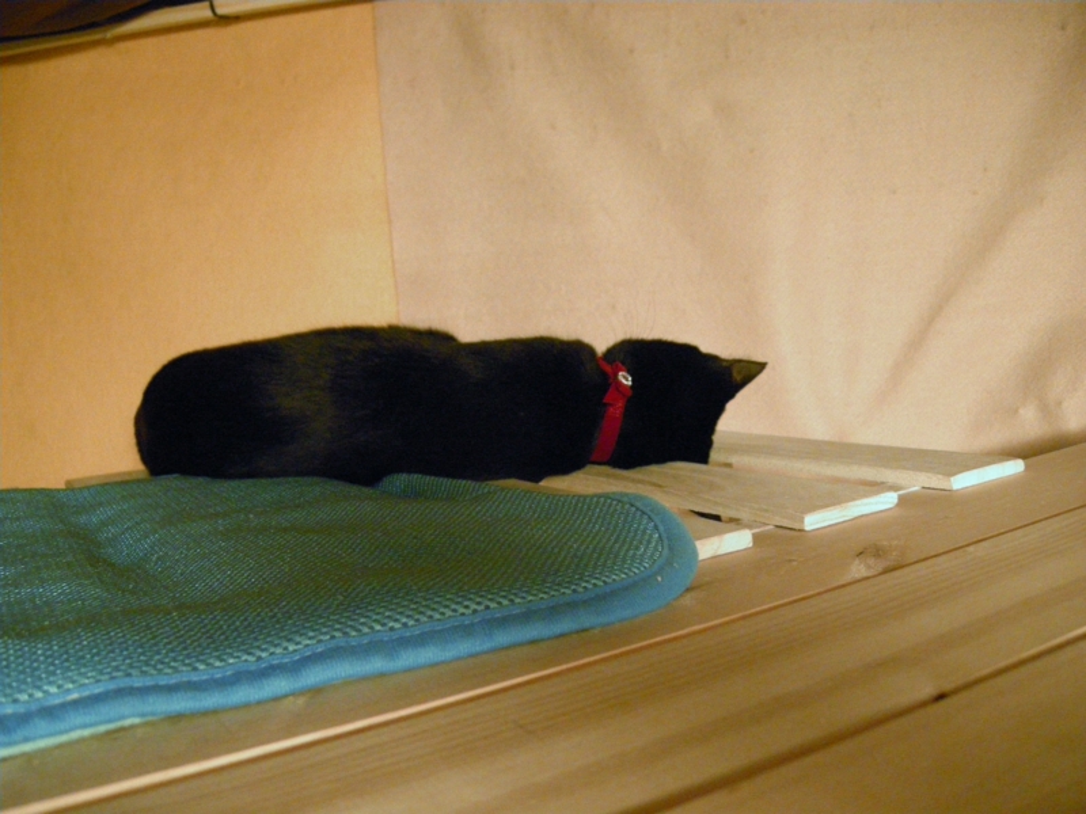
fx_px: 1098
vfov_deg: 40.7
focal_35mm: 35
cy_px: 407
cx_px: 543
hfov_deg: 52.6
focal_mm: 7.5
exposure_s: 1/10.7
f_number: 2.7
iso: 800
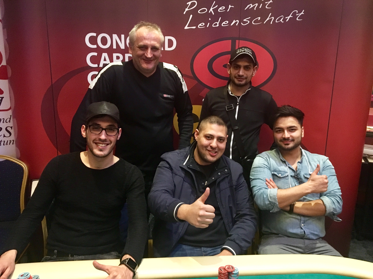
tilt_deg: -13.1
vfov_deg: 48.2
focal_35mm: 29
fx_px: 312
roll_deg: -0.6
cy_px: 140
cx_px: 186
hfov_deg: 61.7
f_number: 2.2
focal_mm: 4.15
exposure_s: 1/17
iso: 250
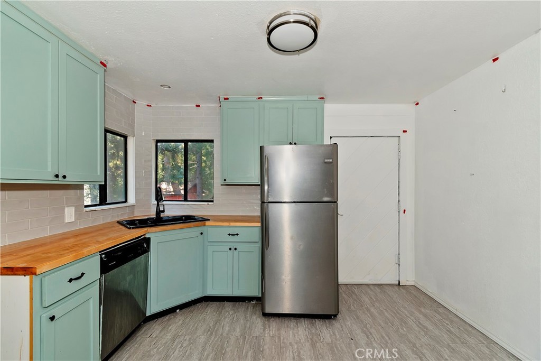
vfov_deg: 77.3
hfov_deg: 100.4
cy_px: 180
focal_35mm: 15
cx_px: 270
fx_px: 225
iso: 400
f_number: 8
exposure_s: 1/30
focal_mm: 10
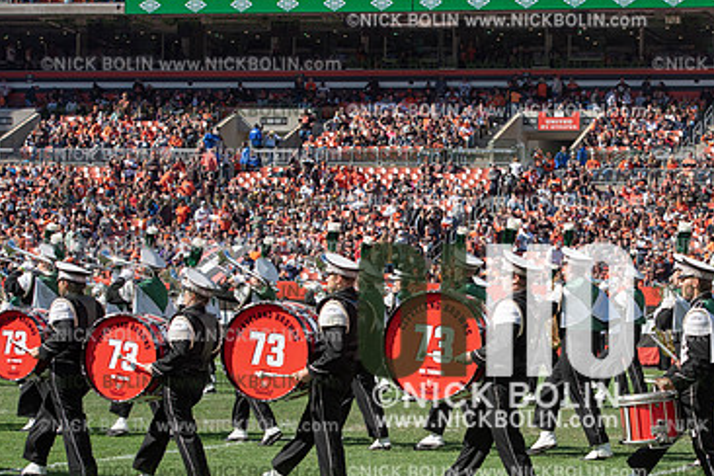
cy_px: 337
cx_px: 496
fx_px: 2201
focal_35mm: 111
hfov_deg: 18.4
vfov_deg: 12.3
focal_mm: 70
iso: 400
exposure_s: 1/2000
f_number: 5
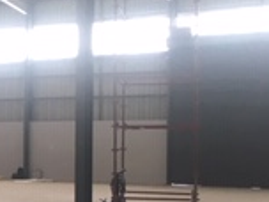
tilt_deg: -0.7
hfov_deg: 13.6
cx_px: -278
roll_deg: +0.0
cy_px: 149
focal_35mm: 122
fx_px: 948
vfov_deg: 12.1
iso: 32
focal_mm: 4.15
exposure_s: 1/33
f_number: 2.2
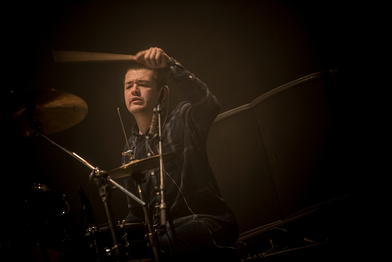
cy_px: 131
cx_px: 196
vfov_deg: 6.9
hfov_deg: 10.3
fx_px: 2179
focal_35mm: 200
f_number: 2.8
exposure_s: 1/80
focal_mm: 200
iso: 800
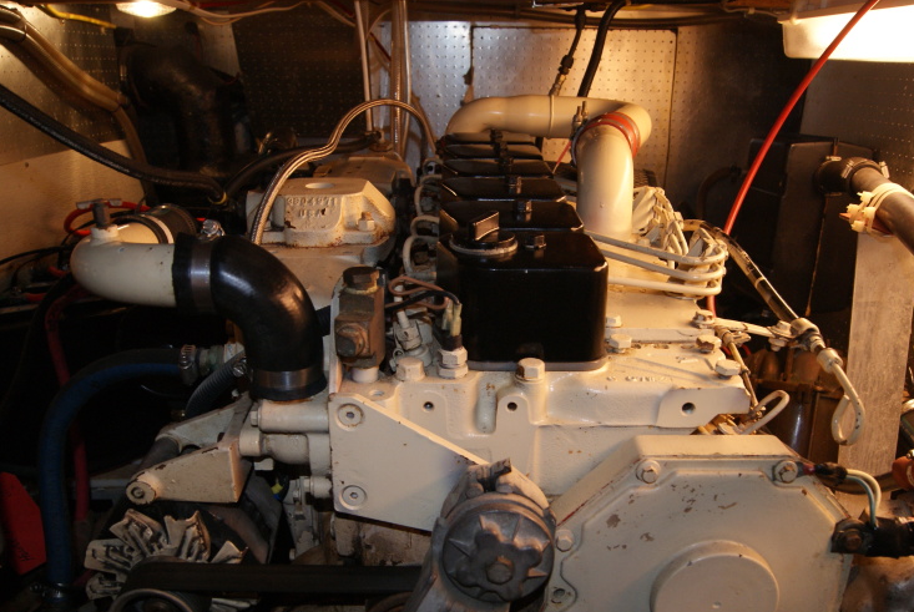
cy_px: 287
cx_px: 419
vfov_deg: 40.1
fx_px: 839
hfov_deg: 57.1
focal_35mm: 33
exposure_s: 1/60
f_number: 5.6
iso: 400
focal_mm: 18
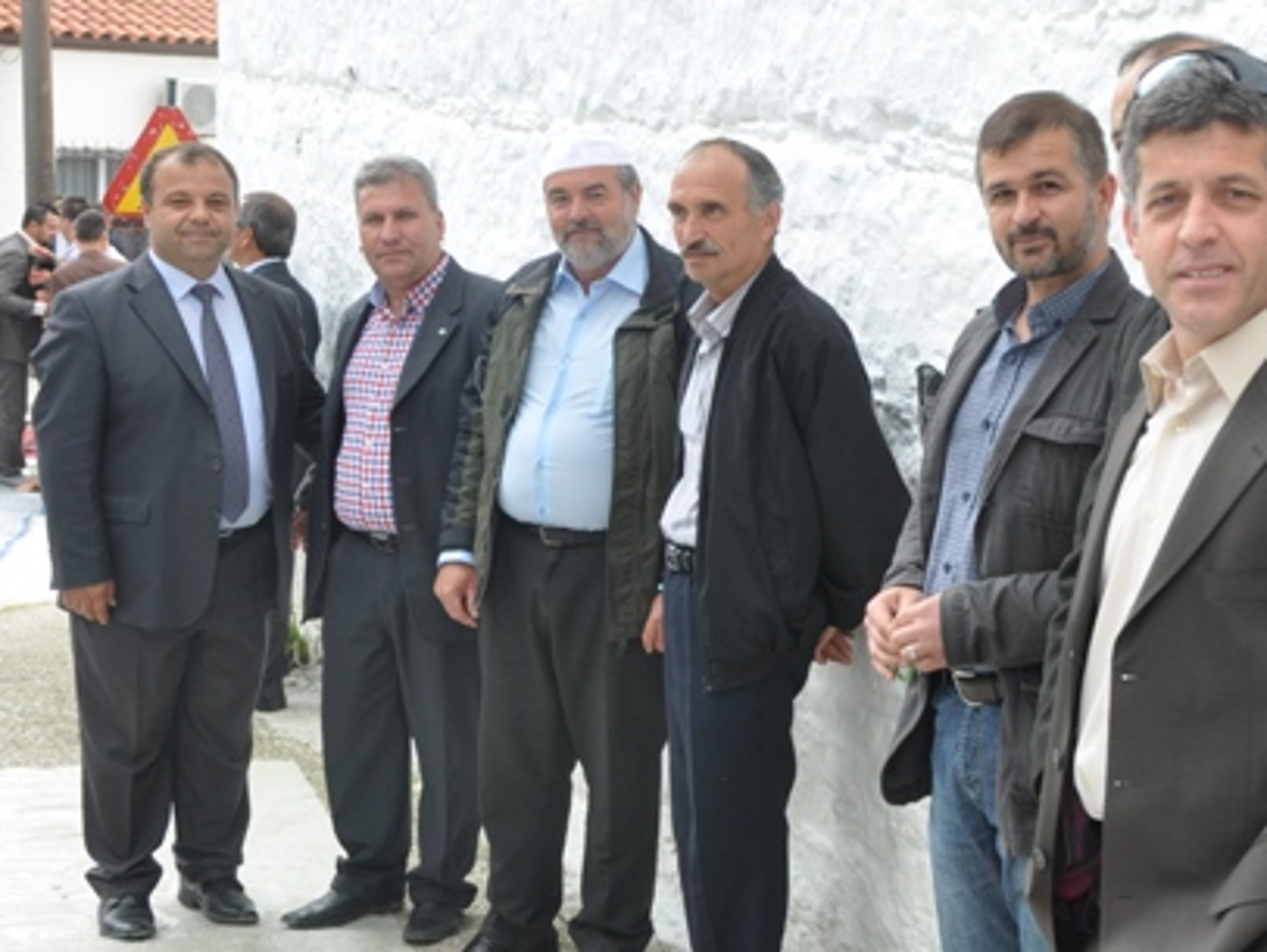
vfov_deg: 21.6
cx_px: 980
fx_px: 2490
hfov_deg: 28.1
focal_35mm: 68
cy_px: 443
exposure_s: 1/80
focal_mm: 26
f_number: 9
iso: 200
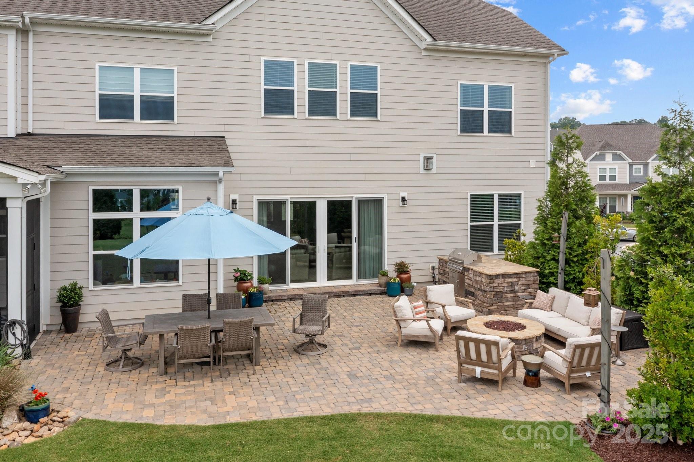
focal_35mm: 28
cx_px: 347
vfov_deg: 46.4
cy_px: 231
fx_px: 540
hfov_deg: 65.5
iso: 100
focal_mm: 10.26
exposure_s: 1/320
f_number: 5
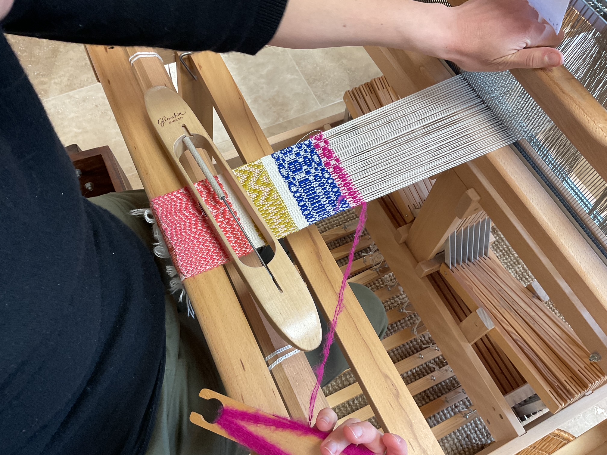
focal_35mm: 29
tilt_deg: -63.5
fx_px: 509
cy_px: 228
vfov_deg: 48.2
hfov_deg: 61.7
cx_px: 304
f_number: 1.8
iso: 80
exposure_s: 1/50
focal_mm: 3
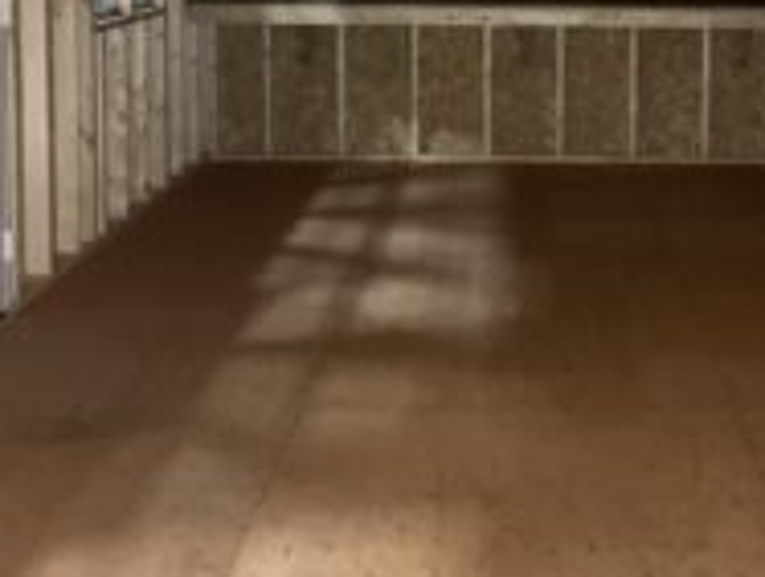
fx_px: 1749
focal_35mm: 79
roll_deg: -0.8
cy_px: 76
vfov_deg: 18.5
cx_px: 585
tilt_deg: -5.4
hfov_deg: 24.4
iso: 250
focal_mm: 3
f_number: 1.8
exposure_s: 1/40
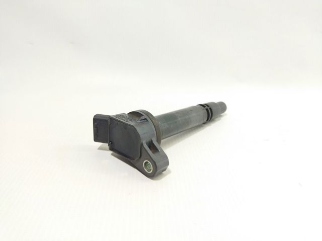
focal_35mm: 27
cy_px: 120
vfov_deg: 51.3
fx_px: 251
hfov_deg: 65.4
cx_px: 161
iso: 163
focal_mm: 4.71
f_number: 1.79
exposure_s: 1/100
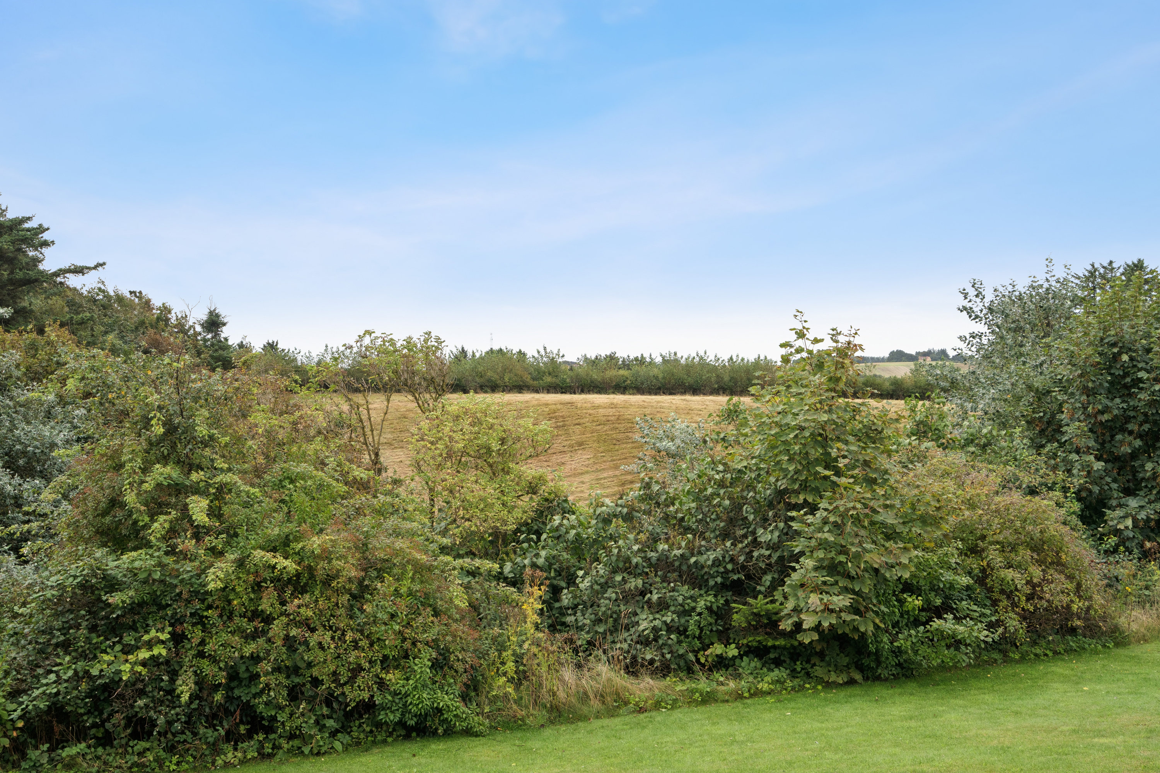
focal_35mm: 35
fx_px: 1128
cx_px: 580
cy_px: 386
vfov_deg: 37.9
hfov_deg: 54.4
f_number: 9
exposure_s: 1/250
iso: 400
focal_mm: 35
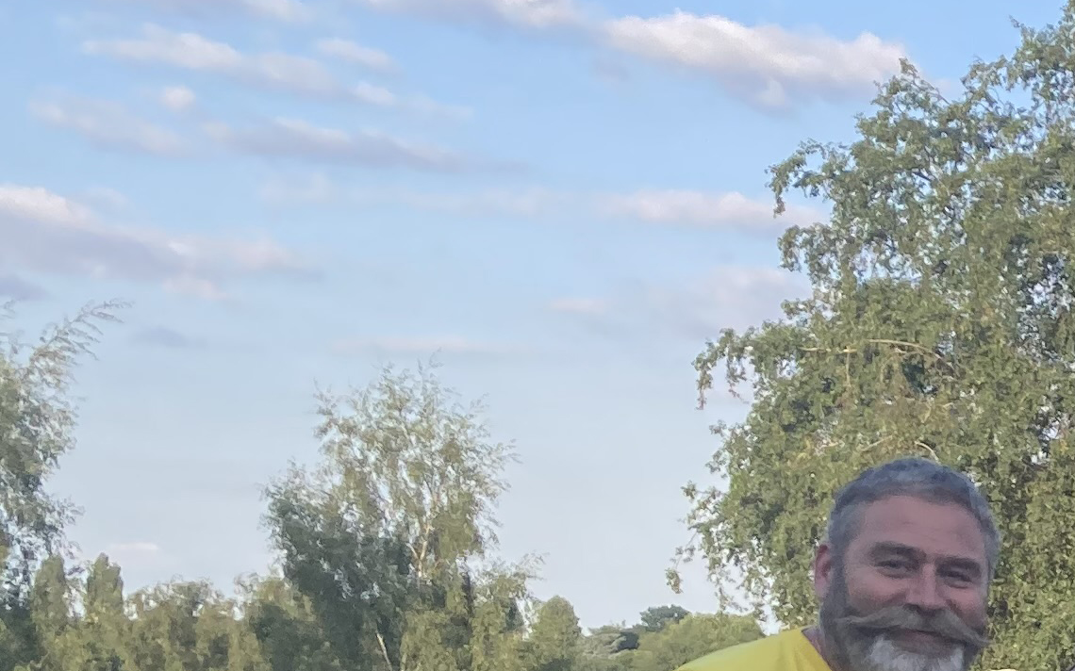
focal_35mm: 105
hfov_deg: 16.7
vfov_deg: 12.1
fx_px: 3076
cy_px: 889
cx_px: 1886
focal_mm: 3.99
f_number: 1.8
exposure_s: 1/941
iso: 20
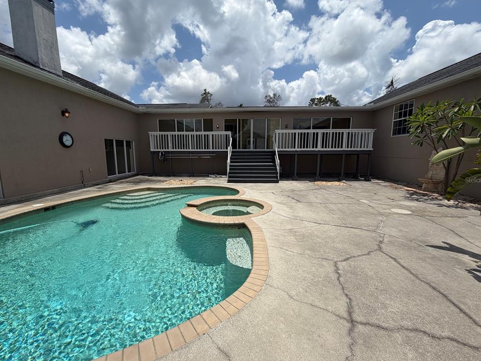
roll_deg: +0.5
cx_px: 238
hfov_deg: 98.2
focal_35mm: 15
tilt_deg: -8.6
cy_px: 180
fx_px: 208
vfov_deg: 81.7
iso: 20
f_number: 2.2
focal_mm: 2.22
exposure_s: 1/1848
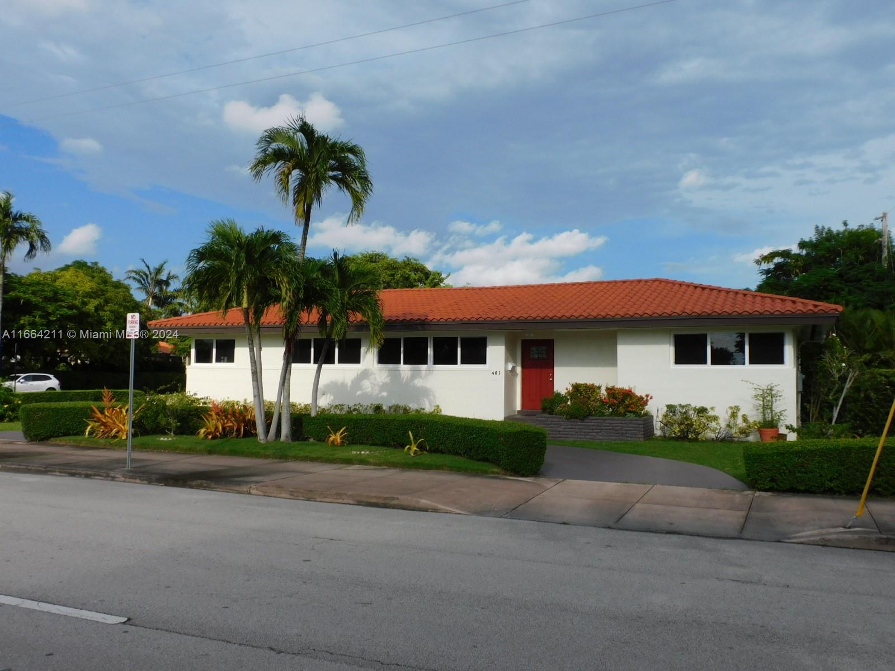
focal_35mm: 30
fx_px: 776
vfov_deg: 46.8
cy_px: 336
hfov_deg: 60.0
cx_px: 448
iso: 125
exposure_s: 1/1250
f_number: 4
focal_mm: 5.4
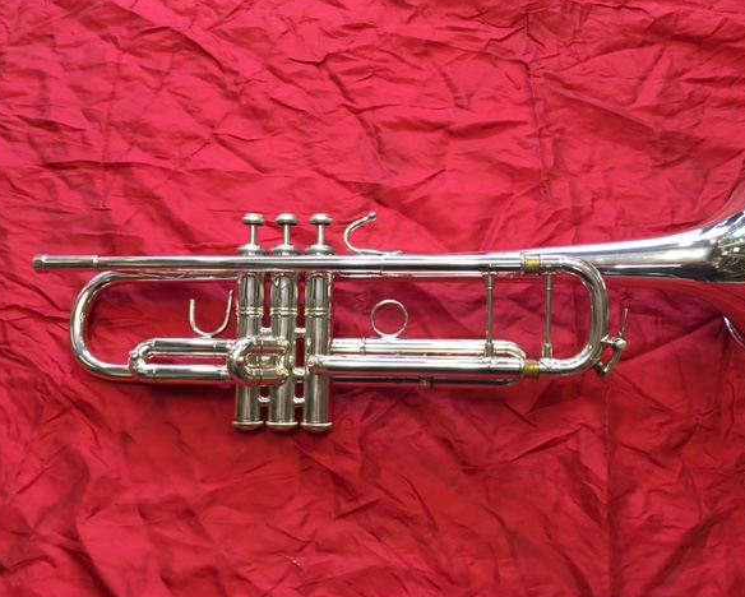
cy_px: 301
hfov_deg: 57.1
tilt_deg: -65.4
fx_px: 684
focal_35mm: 31
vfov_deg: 47.2
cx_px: 376
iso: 200
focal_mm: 4.15
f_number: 2.2
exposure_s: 1/33
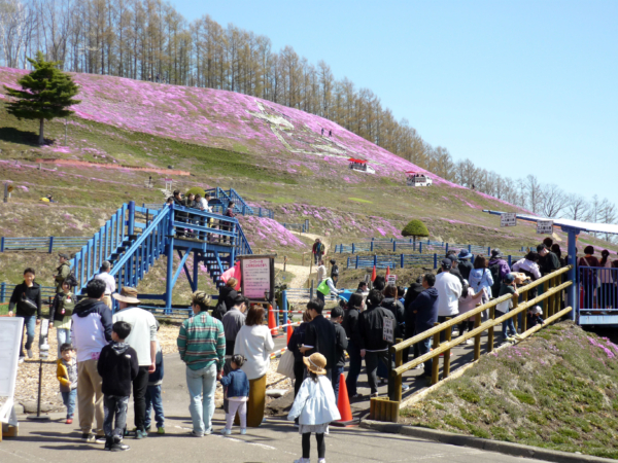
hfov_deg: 40.4
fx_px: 839
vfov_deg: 30.9
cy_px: 232
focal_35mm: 47
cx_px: 309
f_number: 3.1
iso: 100
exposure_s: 1/640
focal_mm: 7.8
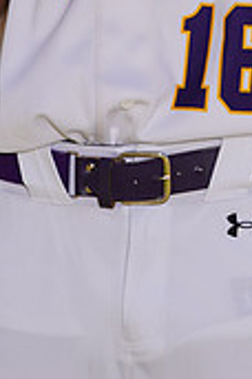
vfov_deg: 3.0
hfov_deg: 2.0
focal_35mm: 689
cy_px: -215
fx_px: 7234
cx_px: 145
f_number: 9
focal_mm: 203
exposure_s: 1/200
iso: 100
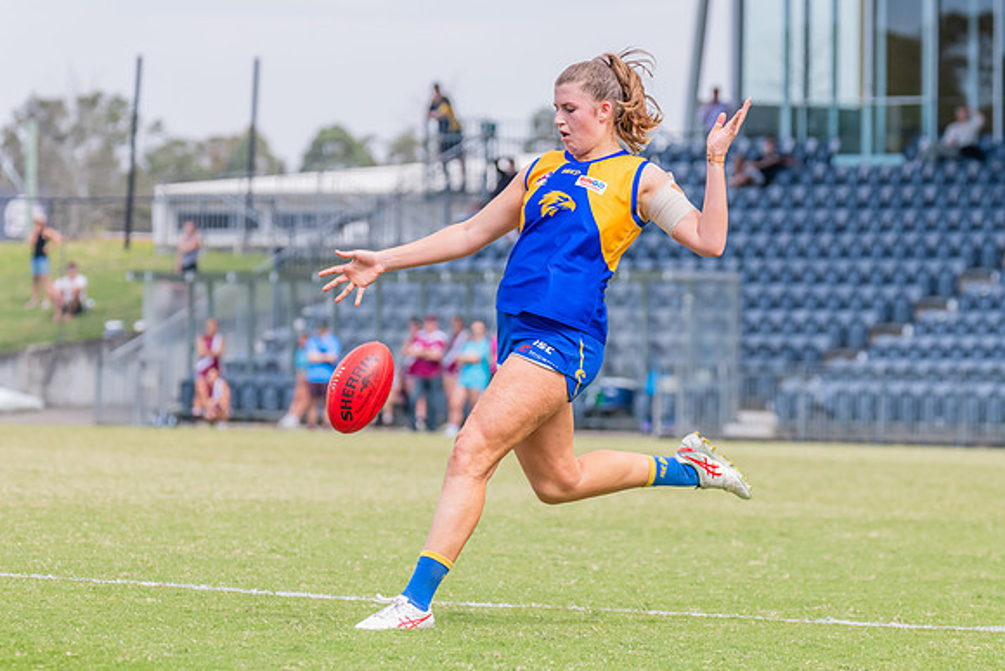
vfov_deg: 5.2
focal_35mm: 266
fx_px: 7439
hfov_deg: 7.7
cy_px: 367
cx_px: 505
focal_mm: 240
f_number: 8
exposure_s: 1/1250
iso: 800
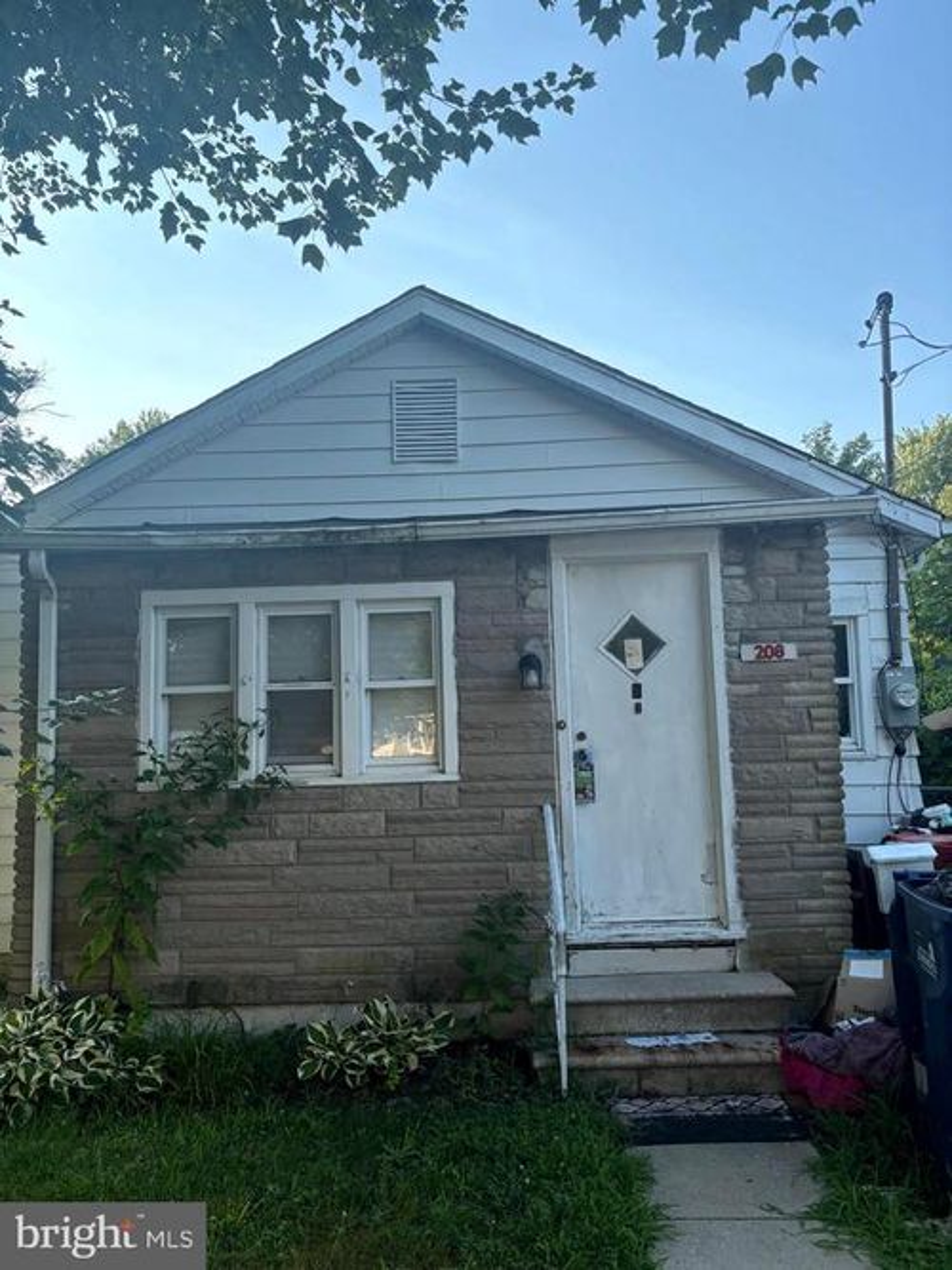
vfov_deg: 67.3
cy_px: 635
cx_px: 476
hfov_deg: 53.0
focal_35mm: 26
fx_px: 954
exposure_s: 1/1220
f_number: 1.6
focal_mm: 5.96
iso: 50
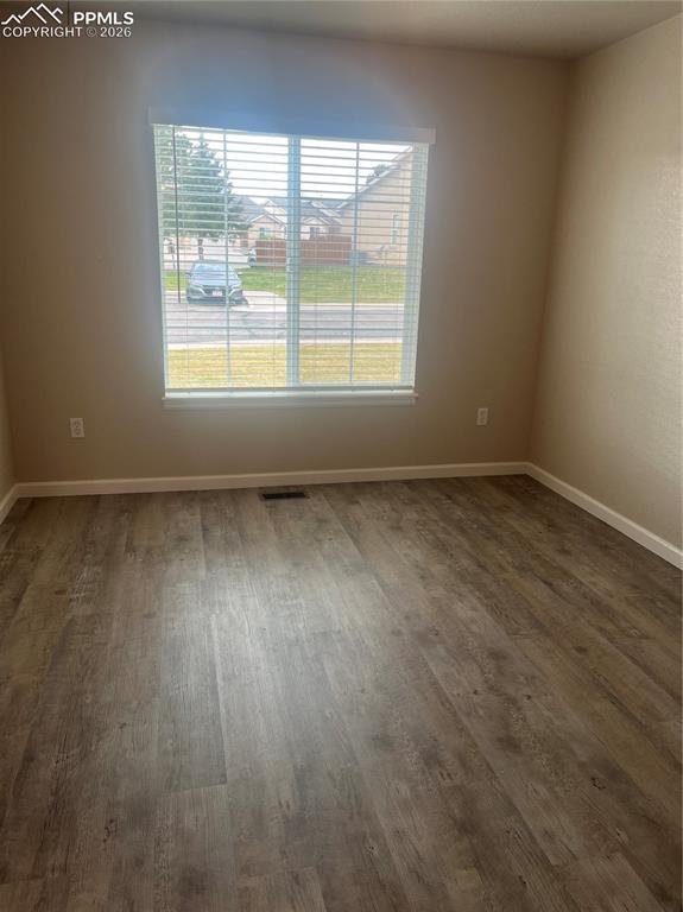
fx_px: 685
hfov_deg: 53.0
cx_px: 342
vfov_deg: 67.3
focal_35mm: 26
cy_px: 456
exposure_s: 1/120
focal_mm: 5.1
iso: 50
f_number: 1.6
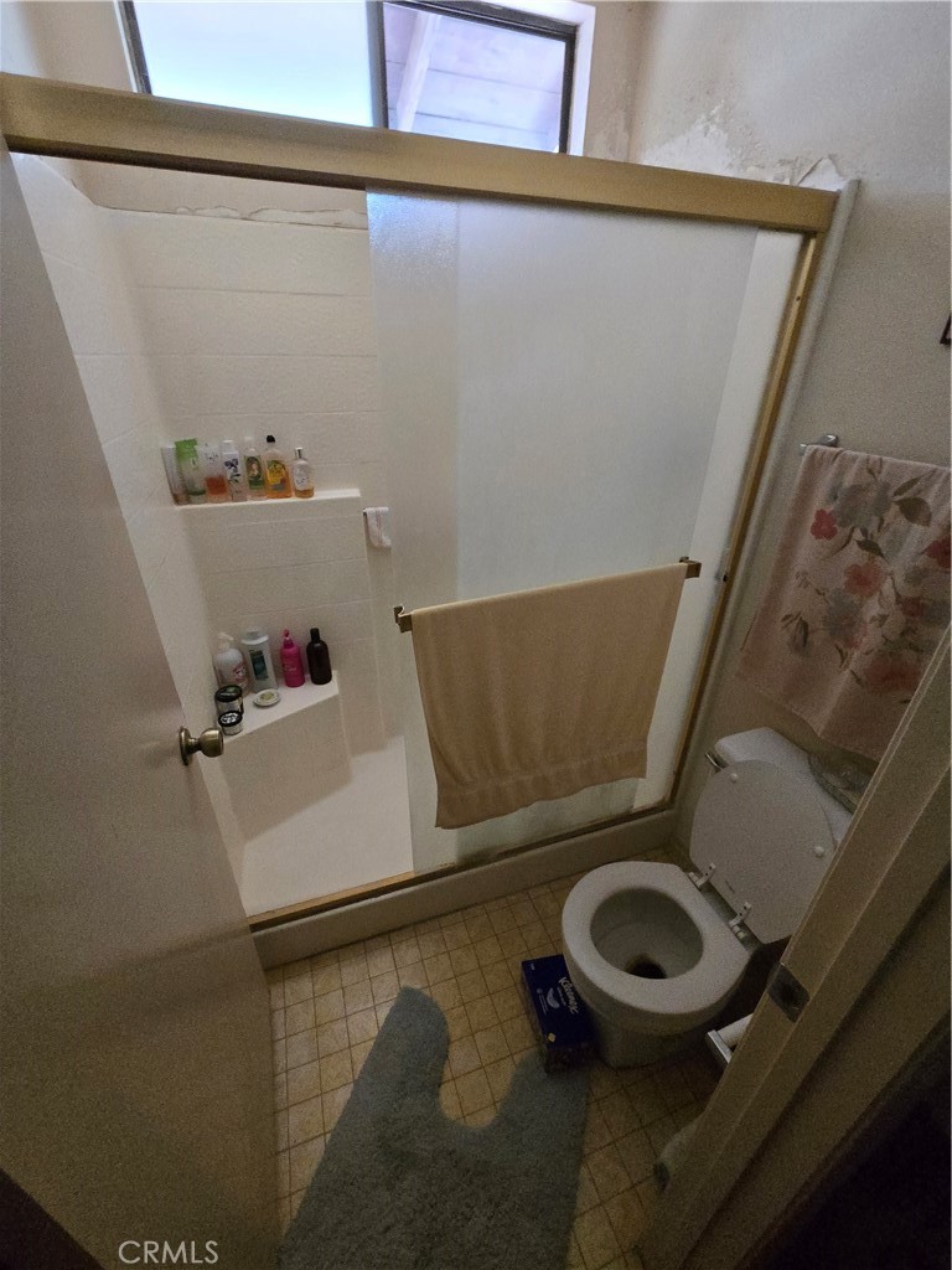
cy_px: 635
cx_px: 476
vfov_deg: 106.2
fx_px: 477
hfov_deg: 89.9
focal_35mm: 13
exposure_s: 1/60
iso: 1000
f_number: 2.2
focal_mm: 2.2
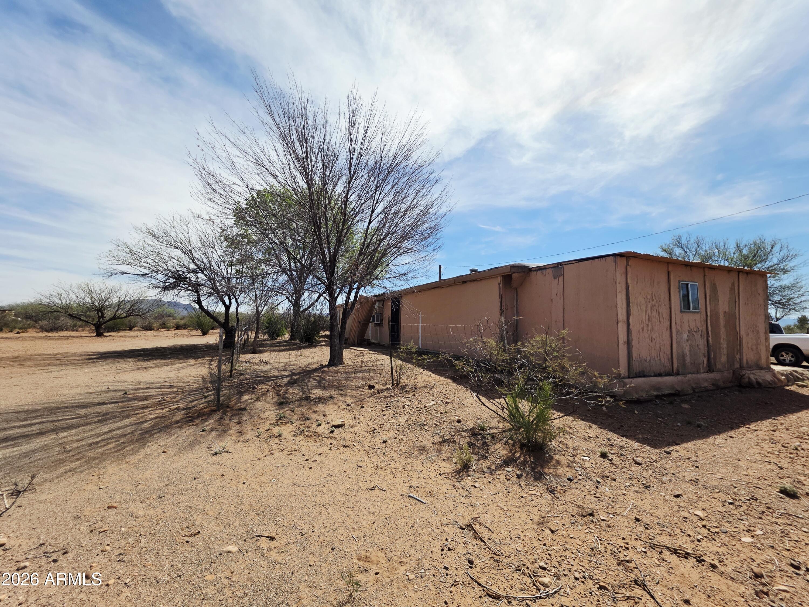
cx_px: 404
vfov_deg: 89.9
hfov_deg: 106.2
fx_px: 304
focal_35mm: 13
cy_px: 304
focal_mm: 2.2
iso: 40
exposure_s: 1/5000
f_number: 1.9
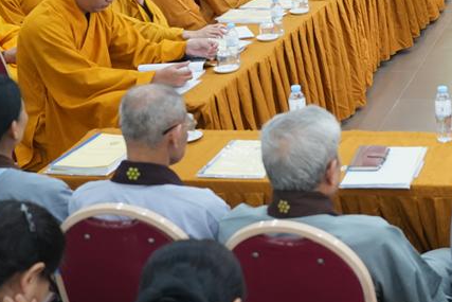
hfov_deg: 24.5
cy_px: 47
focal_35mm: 73
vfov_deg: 18.5
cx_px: 571
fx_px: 917
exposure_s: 1/125
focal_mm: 26
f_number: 3.5
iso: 2000
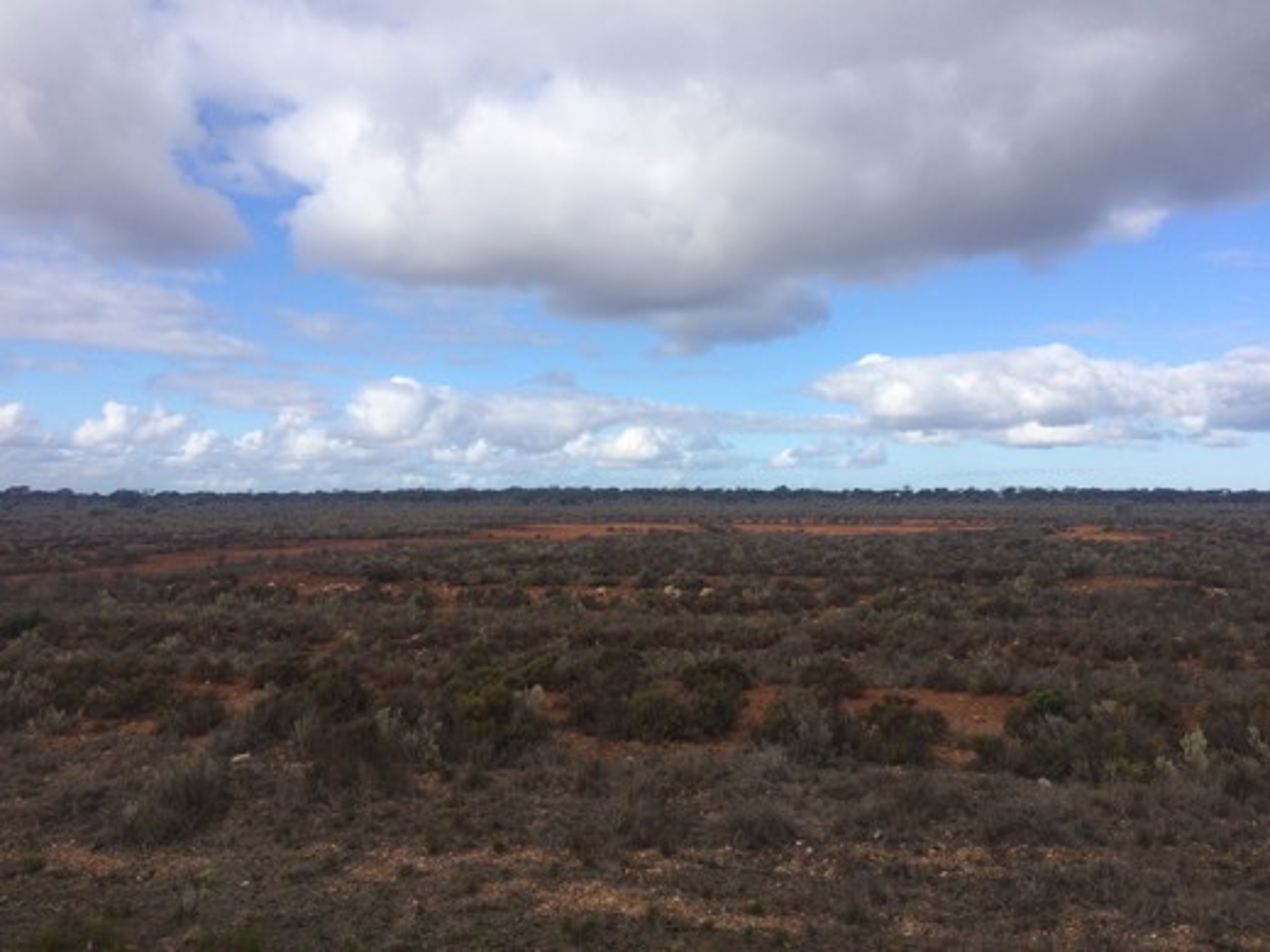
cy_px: 476
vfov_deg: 48.2
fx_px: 1064
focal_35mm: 29
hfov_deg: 61.7
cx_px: 635
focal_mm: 4.15
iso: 32
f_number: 2.2
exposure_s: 1/1953
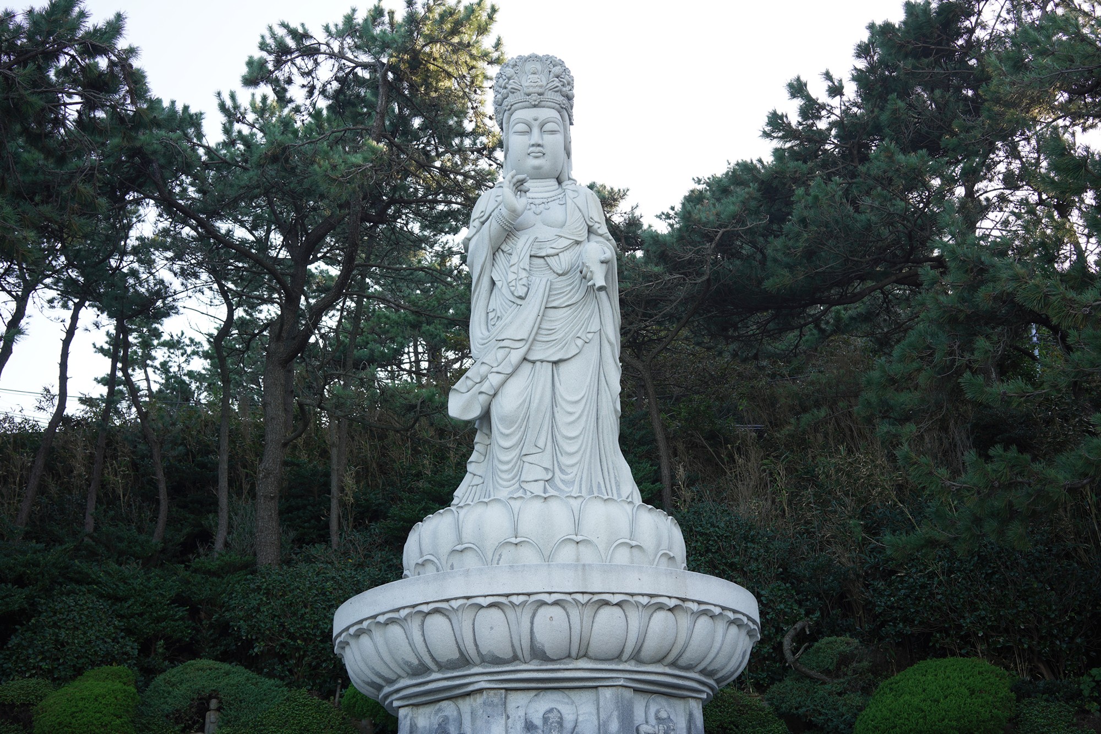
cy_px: 367
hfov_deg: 54.4
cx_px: 550
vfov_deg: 37.9
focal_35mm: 35
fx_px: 1070
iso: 160
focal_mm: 35
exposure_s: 1/100
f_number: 6.3
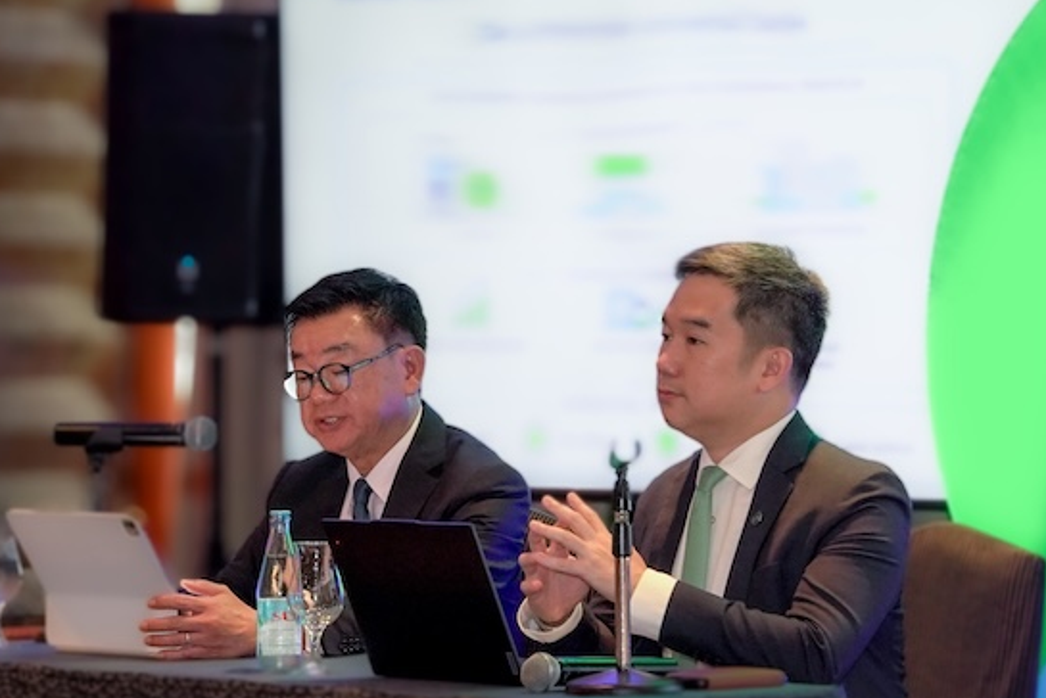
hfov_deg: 11.7
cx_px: 593
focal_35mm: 176
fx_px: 5116
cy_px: 338
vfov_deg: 7.8
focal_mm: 100
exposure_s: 1/100
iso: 4000
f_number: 7.1
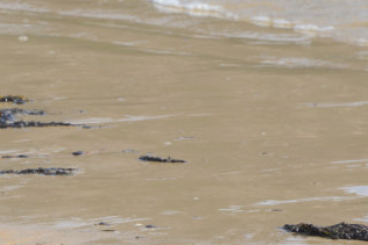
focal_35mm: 760
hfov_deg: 2.7
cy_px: 116
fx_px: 7772
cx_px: -86
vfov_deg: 1.8
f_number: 13
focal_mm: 300
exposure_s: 1/200
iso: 250
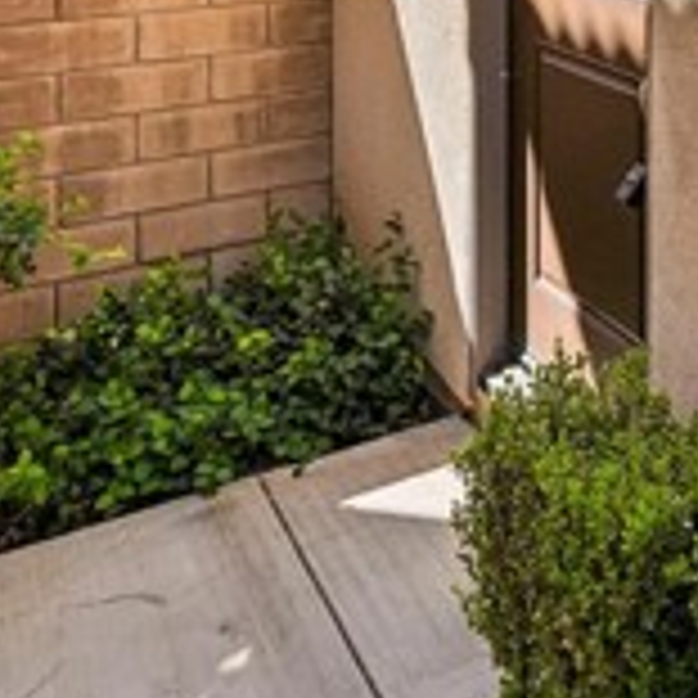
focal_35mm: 56
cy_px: -189
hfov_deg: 26.7
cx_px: 865
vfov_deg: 26.4
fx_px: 1278
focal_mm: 16
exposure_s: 1/350
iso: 320
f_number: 8
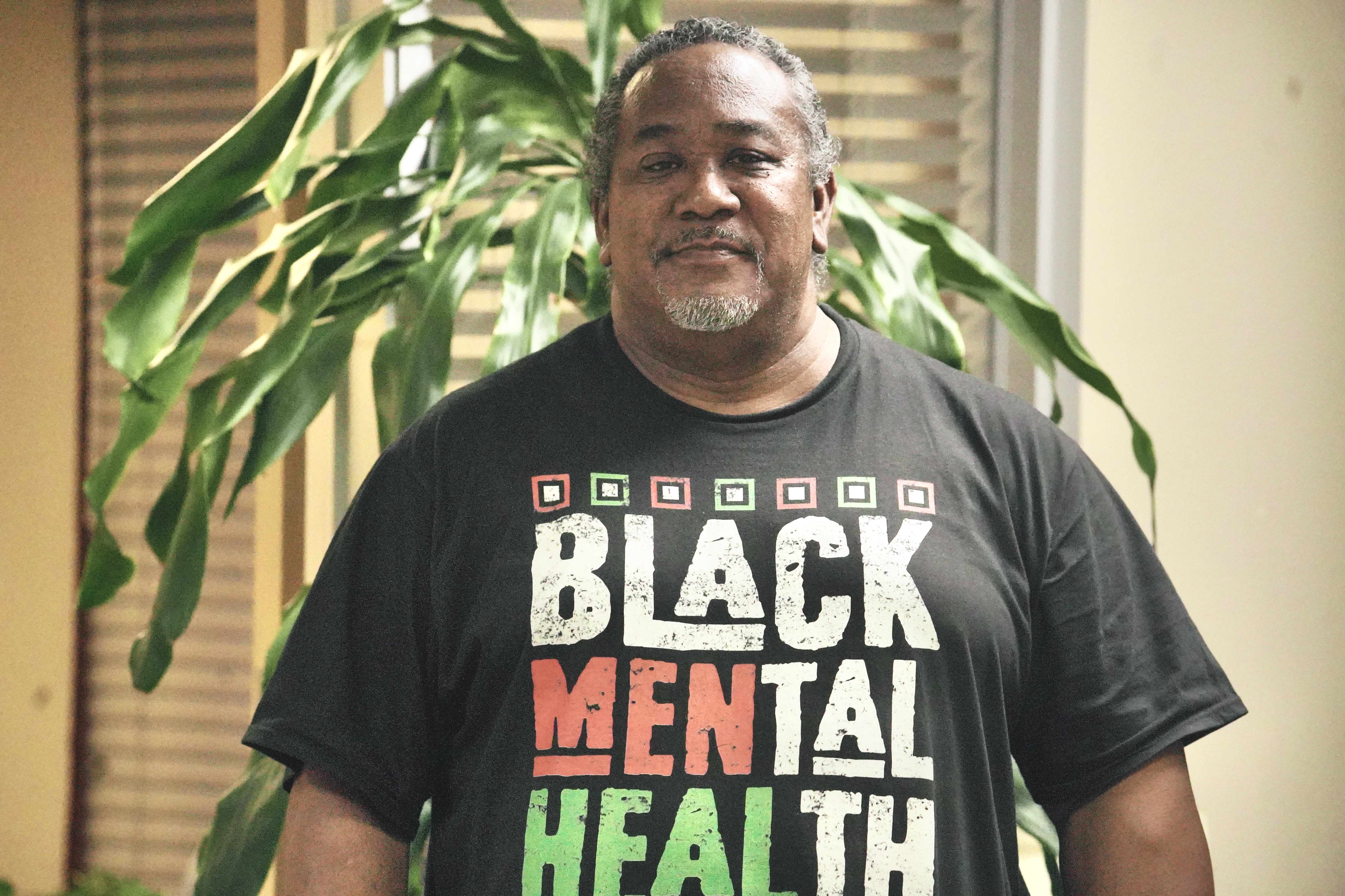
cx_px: 672
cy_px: 448
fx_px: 6276
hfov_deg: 12.2
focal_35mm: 168
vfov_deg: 8.2
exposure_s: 1/800
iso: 12800
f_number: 5.6
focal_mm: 168
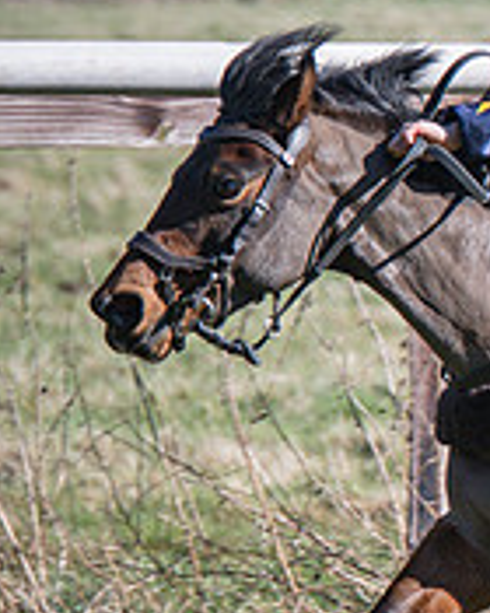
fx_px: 16369
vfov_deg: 2.1
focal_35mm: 903
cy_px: 204
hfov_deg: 1.7
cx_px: 1081
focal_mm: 140
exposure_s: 1/1000
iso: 125
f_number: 4
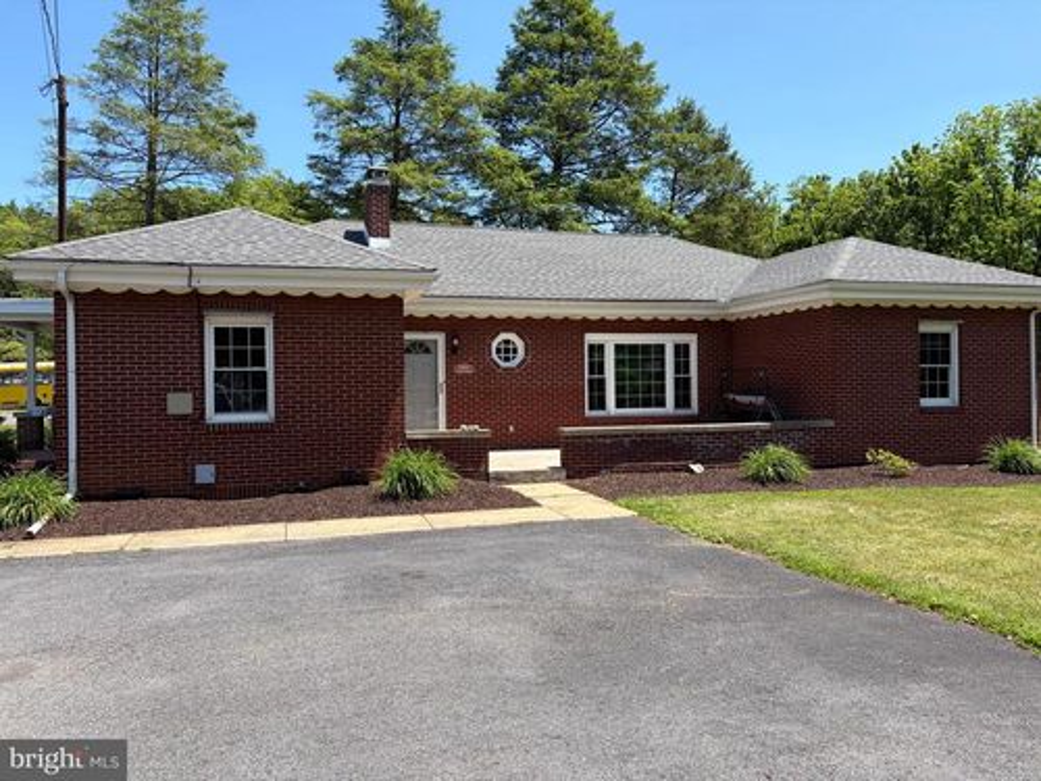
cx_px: 520
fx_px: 782
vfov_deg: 53.1
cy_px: 390
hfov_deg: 67.3
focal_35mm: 26
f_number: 1.6
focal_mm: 5.96
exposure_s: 1/2012
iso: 50
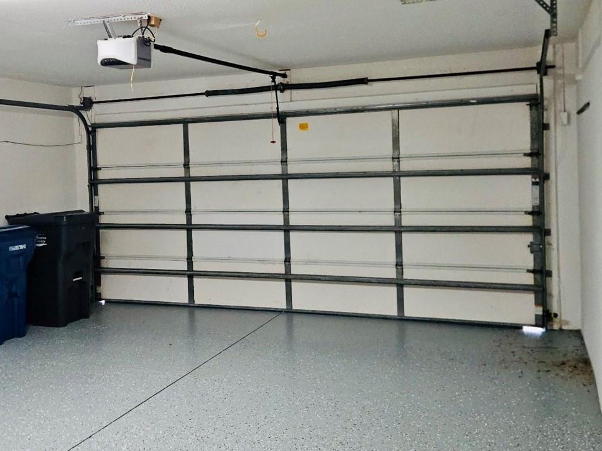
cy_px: 176
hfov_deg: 48.8
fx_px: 661
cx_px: 253
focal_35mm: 38
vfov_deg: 37.5
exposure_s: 1/60.2
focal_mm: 5.4
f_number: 1.8
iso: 503
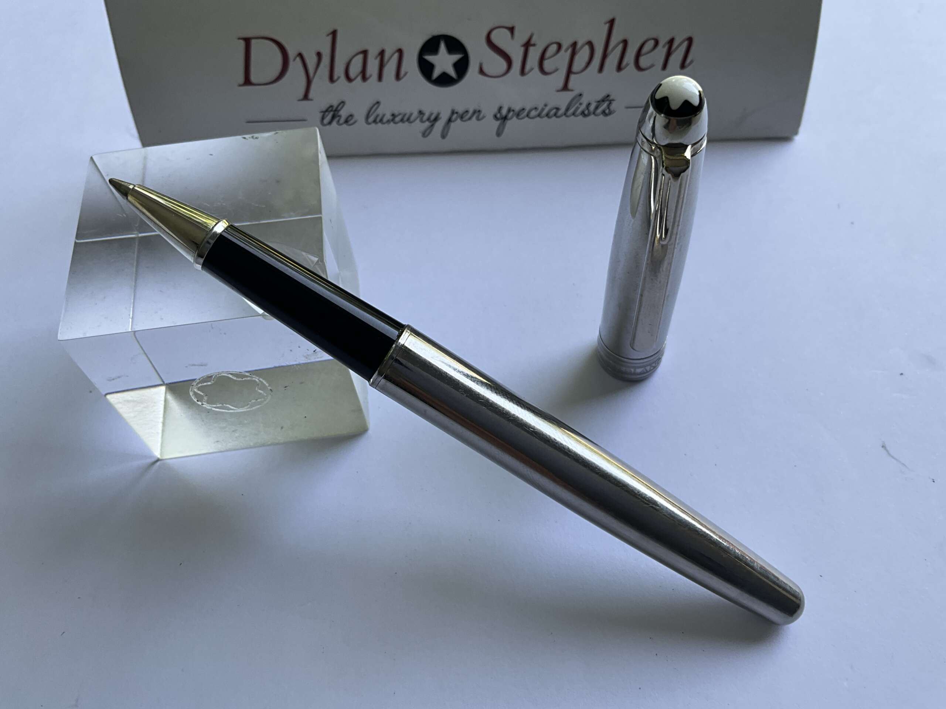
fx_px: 793
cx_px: 473
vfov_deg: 48.2
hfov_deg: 61.7
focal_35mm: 29
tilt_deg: -57.8
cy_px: 354
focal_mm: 3
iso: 20
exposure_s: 1/122
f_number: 1.8
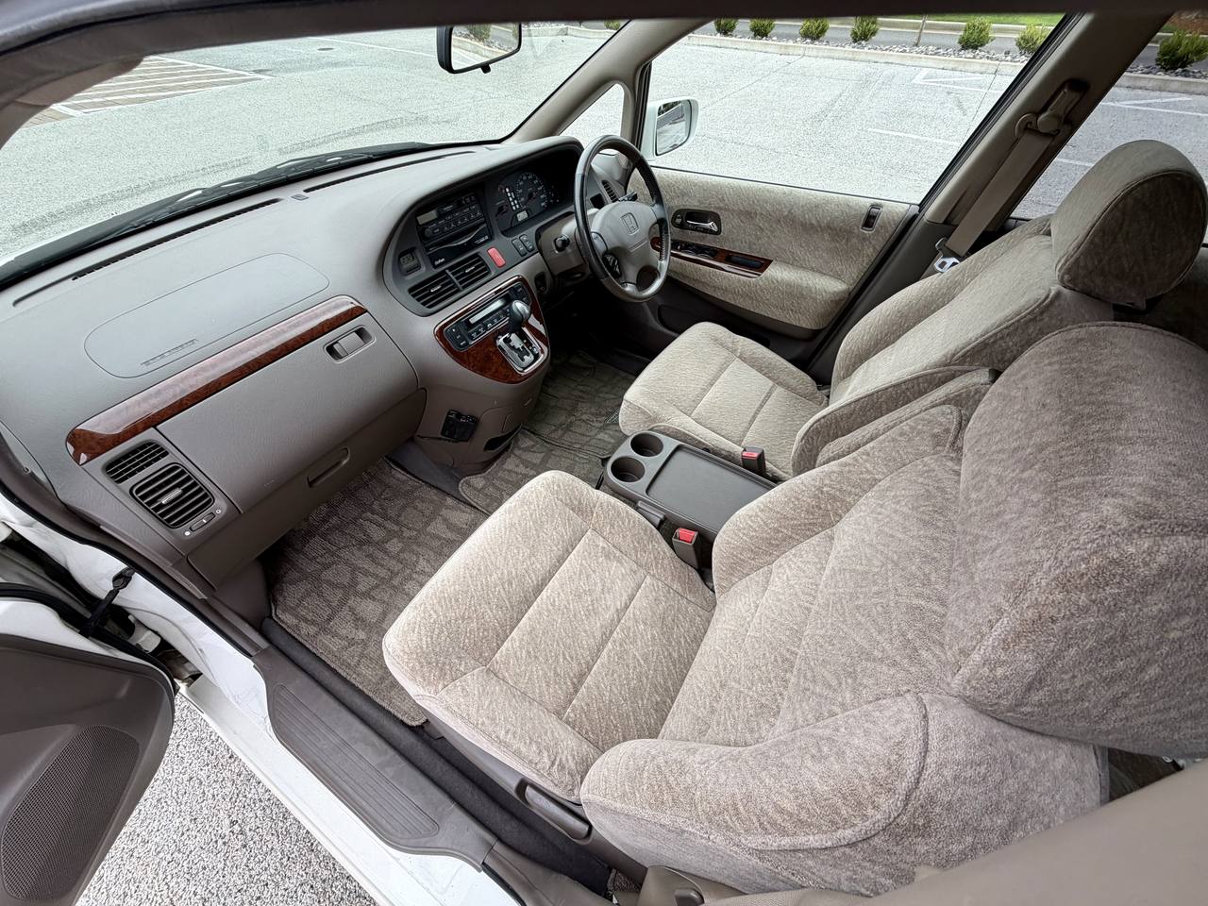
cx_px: 604
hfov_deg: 102.1
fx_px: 489
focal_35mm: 14
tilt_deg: -47.4
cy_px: 453
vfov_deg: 85.7
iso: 40
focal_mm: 2.22
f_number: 2.2
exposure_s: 1/209
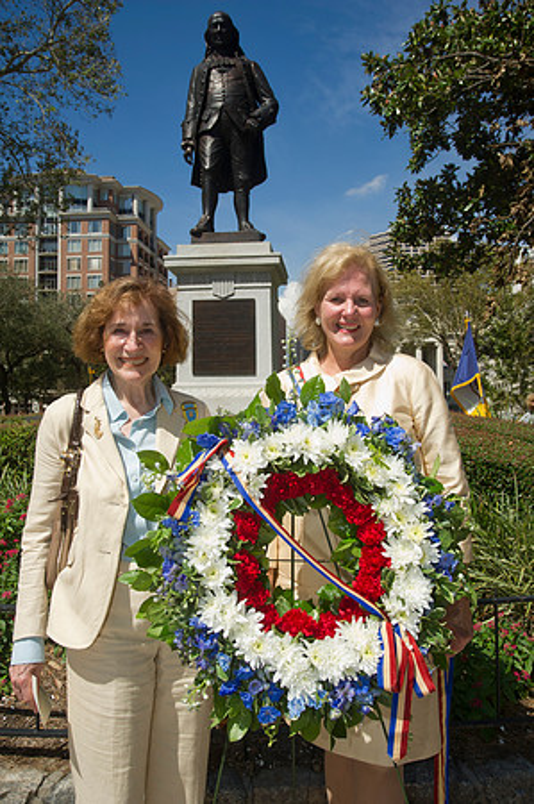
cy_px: 402
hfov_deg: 41.0
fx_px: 714
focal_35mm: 32
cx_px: 267
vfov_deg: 58.8
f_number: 10
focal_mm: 32
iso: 200
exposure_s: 1/250
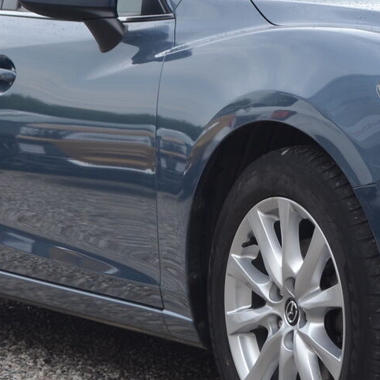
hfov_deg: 12.1
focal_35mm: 142
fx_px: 1764
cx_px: 398
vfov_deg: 12.3
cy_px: 157
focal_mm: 28
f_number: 6.3
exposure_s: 1/160
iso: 100
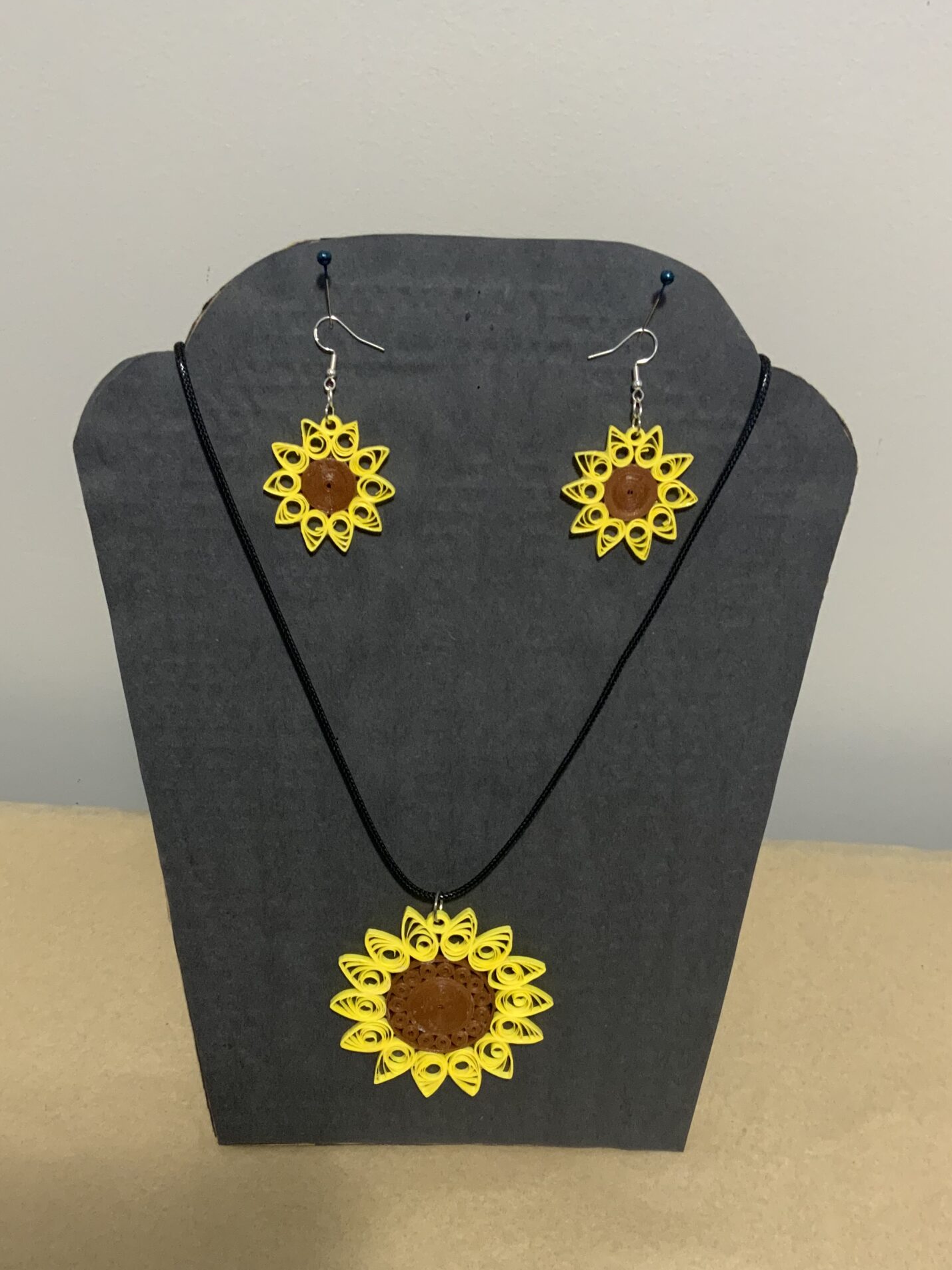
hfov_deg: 36.8
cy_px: 784
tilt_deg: -37.7
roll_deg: -2.3
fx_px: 1430
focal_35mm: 39
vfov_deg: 47.5
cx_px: 469
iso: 200
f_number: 1.8
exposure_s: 1/60
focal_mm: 3
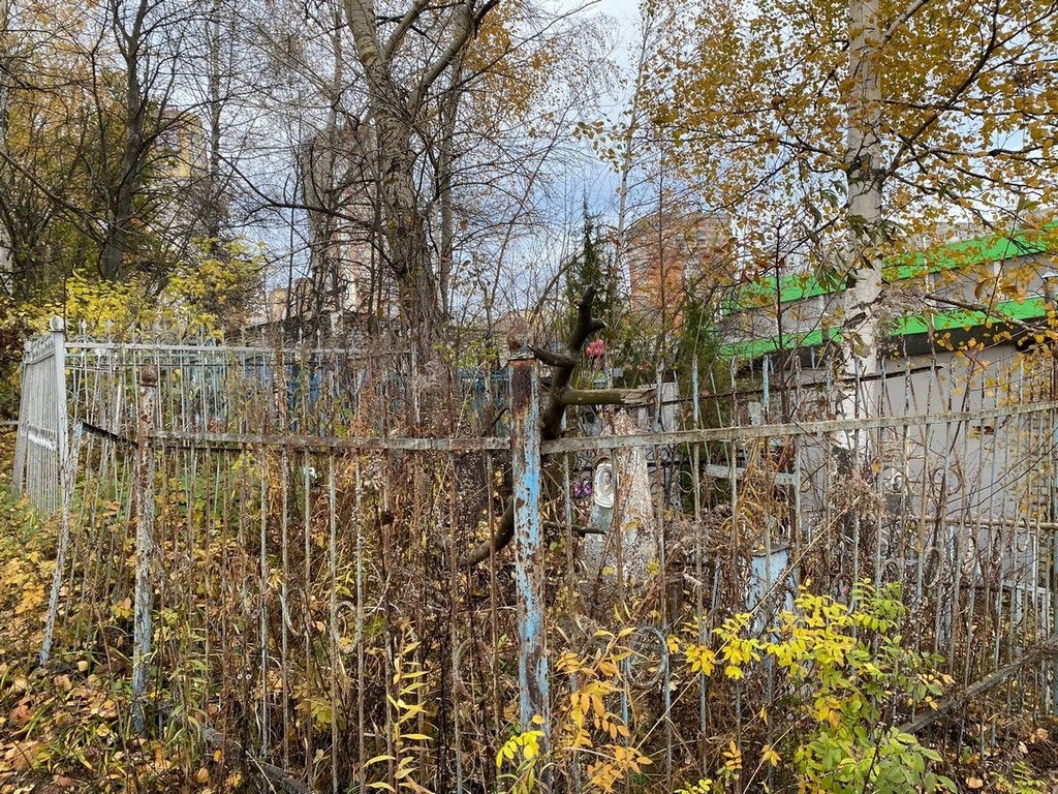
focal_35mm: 26
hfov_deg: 67.3
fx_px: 795
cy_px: 397
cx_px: 529
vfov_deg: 53.1
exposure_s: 1/229
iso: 32
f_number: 1.8
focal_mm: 4.25
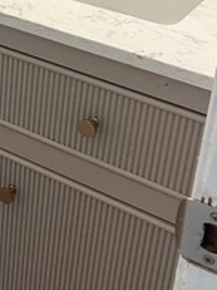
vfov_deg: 21.3
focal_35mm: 89
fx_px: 745
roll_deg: +2.3
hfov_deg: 15.0
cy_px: 7
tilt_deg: -25.5
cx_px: -135
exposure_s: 1/120
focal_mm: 5.7
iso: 125
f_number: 1.5
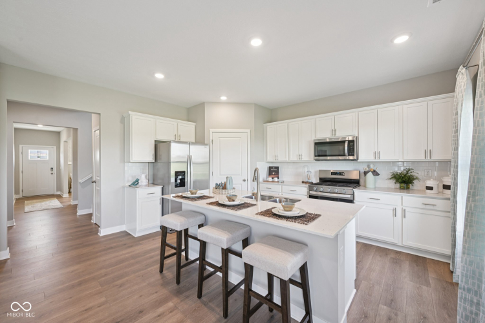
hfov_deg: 104.3
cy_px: 162
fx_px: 189
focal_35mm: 14
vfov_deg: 81.2
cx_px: 242
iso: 360
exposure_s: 1/15
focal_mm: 14
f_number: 8
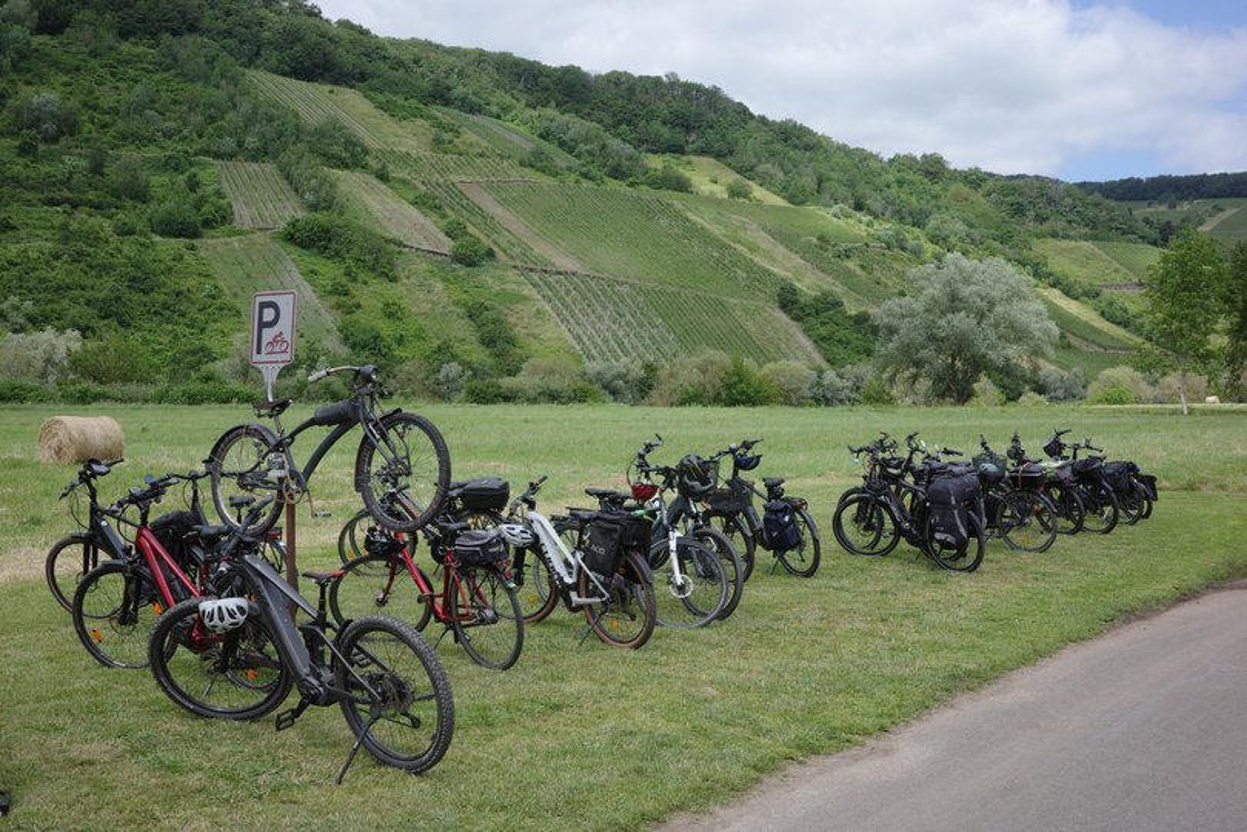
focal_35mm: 40
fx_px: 1385
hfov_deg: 48.5
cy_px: 416
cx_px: 624
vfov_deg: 33.4
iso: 200
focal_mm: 26
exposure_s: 1/640
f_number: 5.6
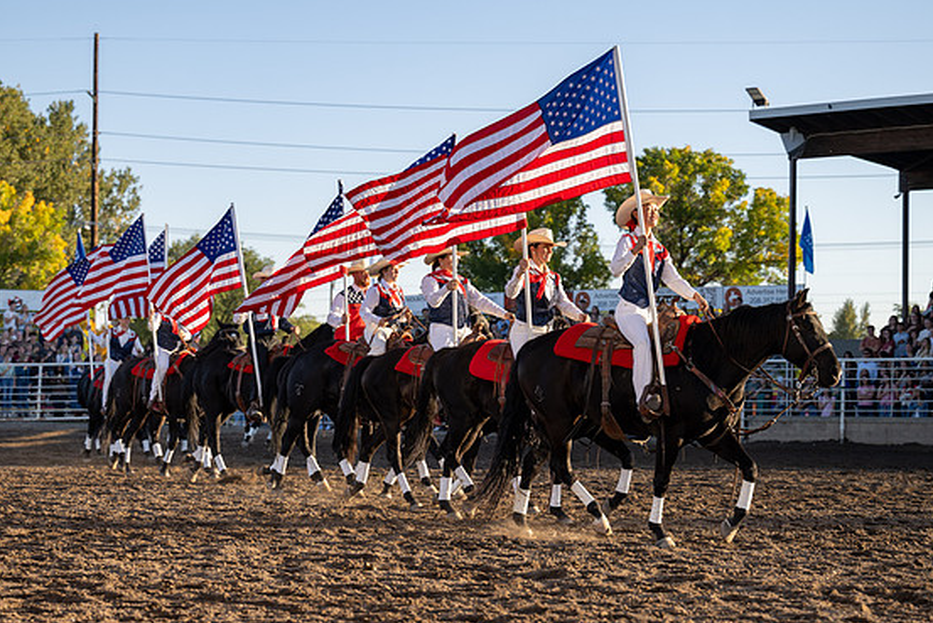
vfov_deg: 15.7
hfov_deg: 23.4
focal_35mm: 87
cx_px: 458
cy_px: 305
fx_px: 2255
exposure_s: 1/500
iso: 160
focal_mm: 75
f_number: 4
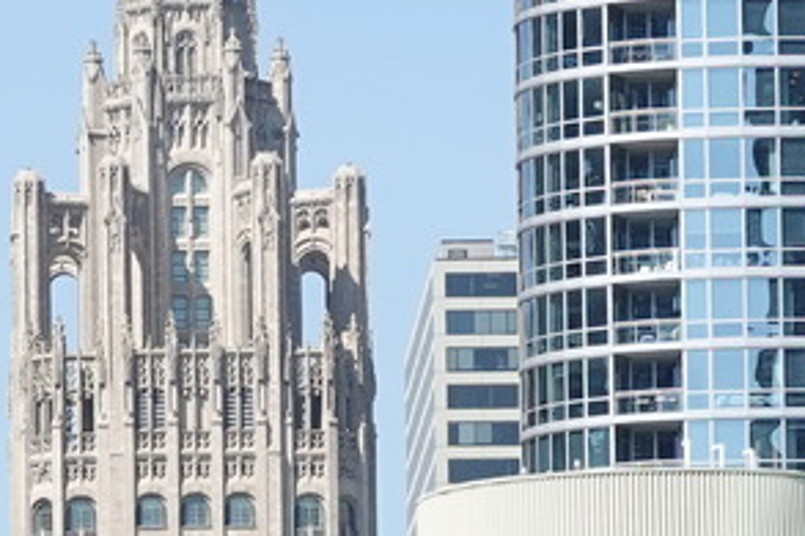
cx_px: -55
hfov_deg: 5.2
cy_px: 849
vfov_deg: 3.4
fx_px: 8894
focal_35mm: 398
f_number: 4
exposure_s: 1/640
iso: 100
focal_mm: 26.42
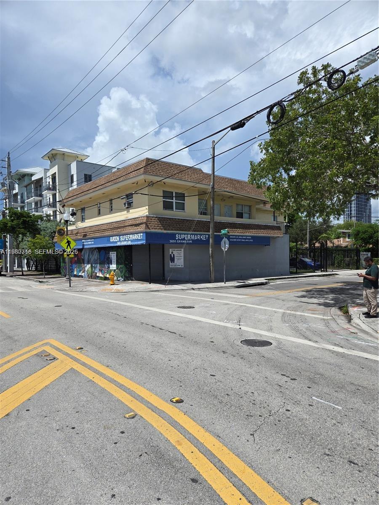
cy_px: 252
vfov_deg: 73.9
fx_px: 336
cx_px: 190
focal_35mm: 23
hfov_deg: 58.9
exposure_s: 1/3618
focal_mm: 5.4
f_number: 1.8
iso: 25
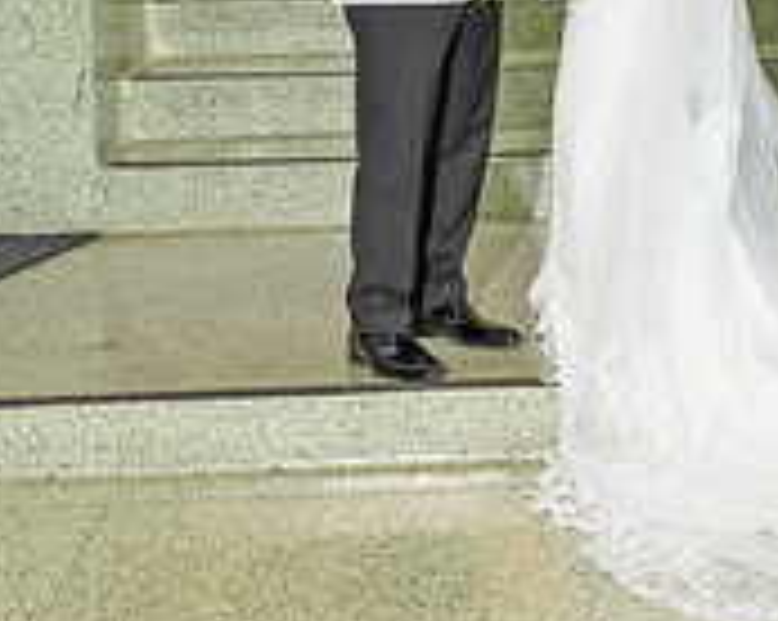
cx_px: 748
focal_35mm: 97
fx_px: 2231
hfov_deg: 19.3
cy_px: -127
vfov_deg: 15.3
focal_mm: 24
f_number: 5
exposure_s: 1/160
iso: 800
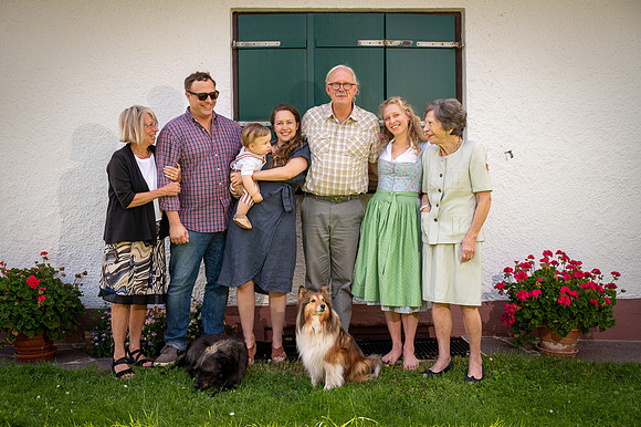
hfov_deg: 55.7
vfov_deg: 38.7
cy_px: 206
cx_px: 310
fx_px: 607
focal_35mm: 34
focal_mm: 33
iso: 250
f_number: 9
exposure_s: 1/200
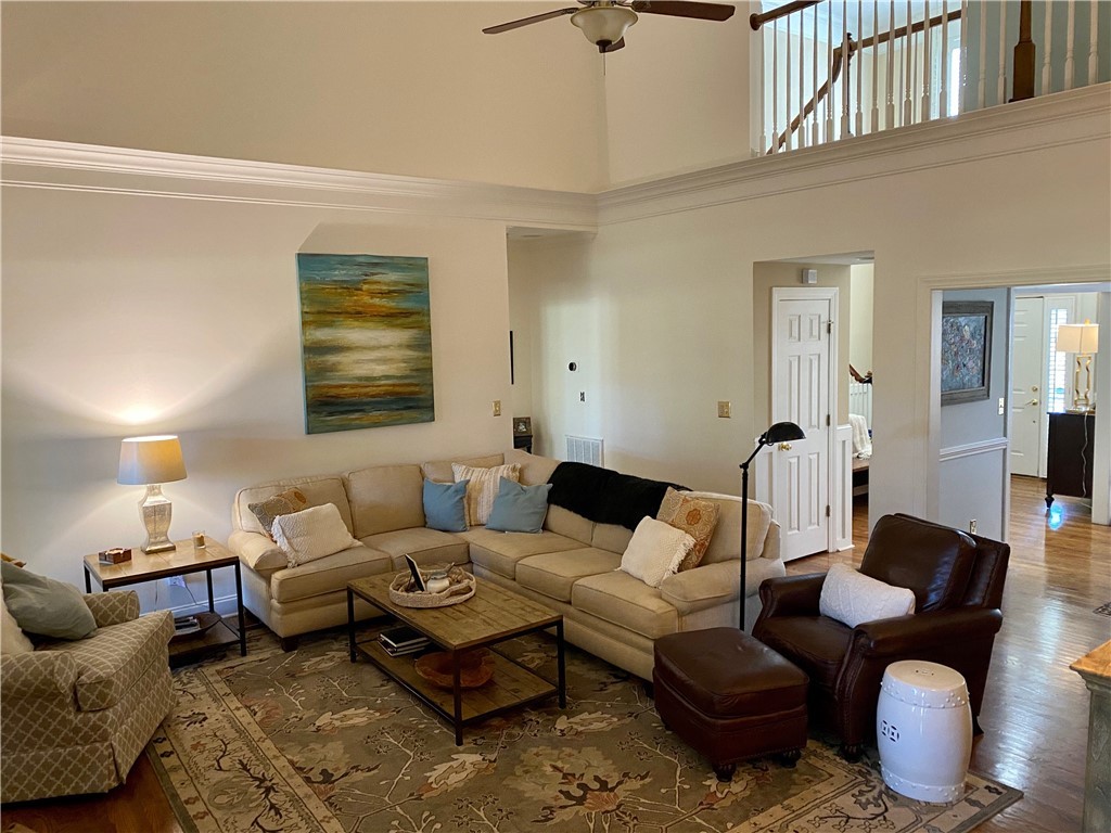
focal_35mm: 26
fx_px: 834
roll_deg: +2.3
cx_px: 556
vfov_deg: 53.1
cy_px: 416
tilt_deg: -5.7
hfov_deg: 67.3
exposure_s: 1/40
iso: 400
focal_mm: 4.25
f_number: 1.8
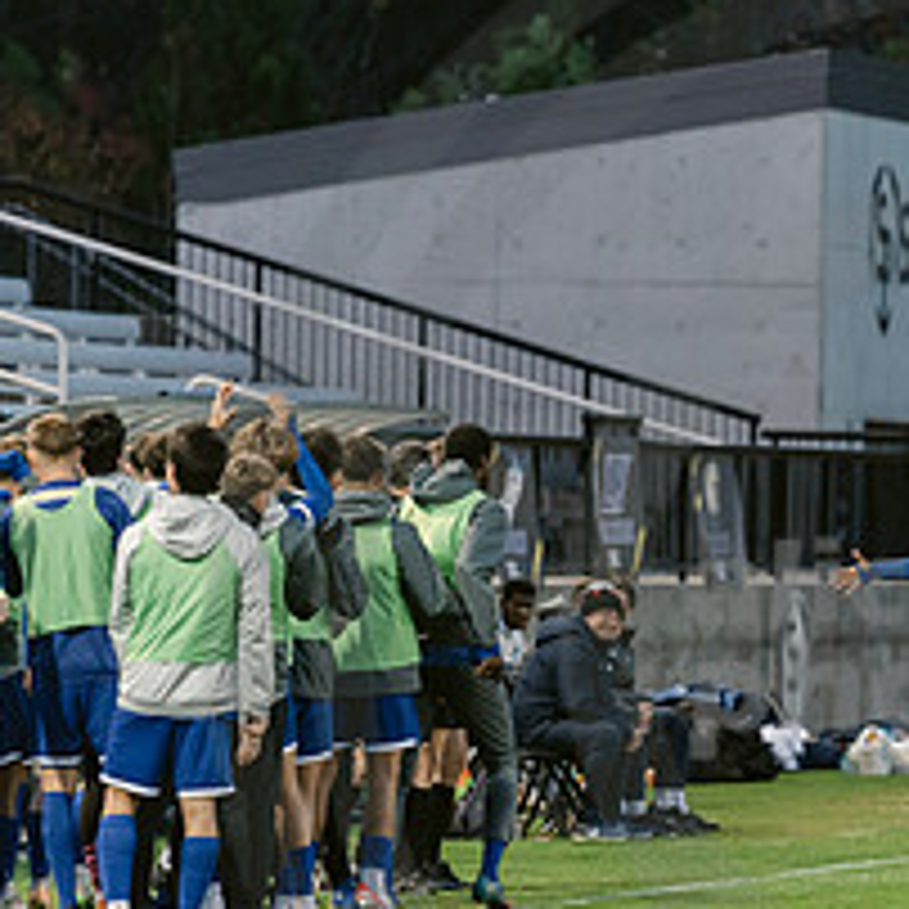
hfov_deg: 3.6
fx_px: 14528
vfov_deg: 3.6
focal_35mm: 489
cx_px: 1004
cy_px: 632
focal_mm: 200
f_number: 2.8
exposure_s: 1/320
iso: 1600
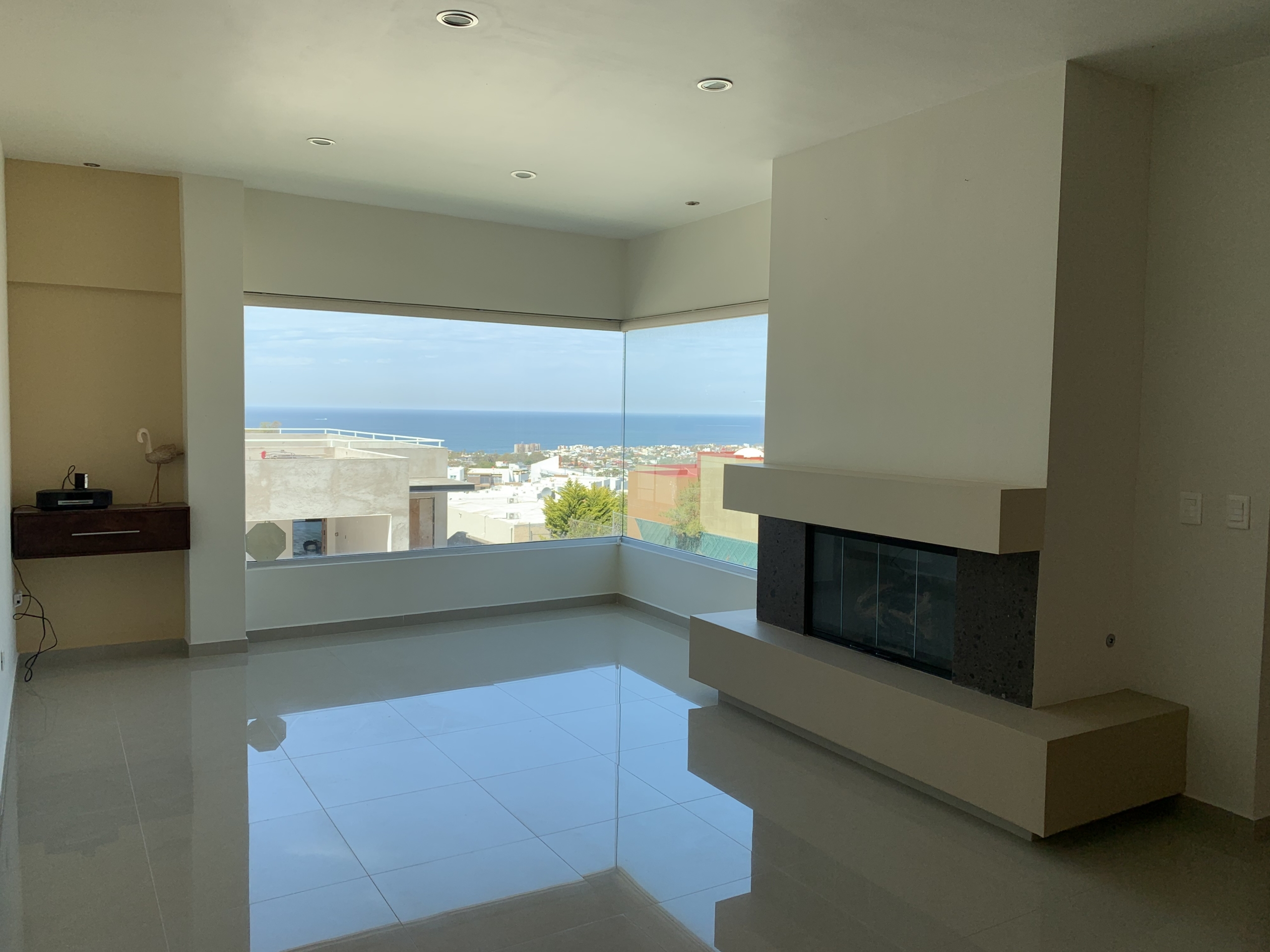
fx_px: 954
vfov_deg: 53.1
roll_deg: -0.6
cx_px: 635
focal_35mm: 26
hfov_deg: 67.3
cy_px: 476
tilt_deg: -5.0
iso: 25
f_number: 1.8
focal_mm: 4.25
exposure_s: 1/507
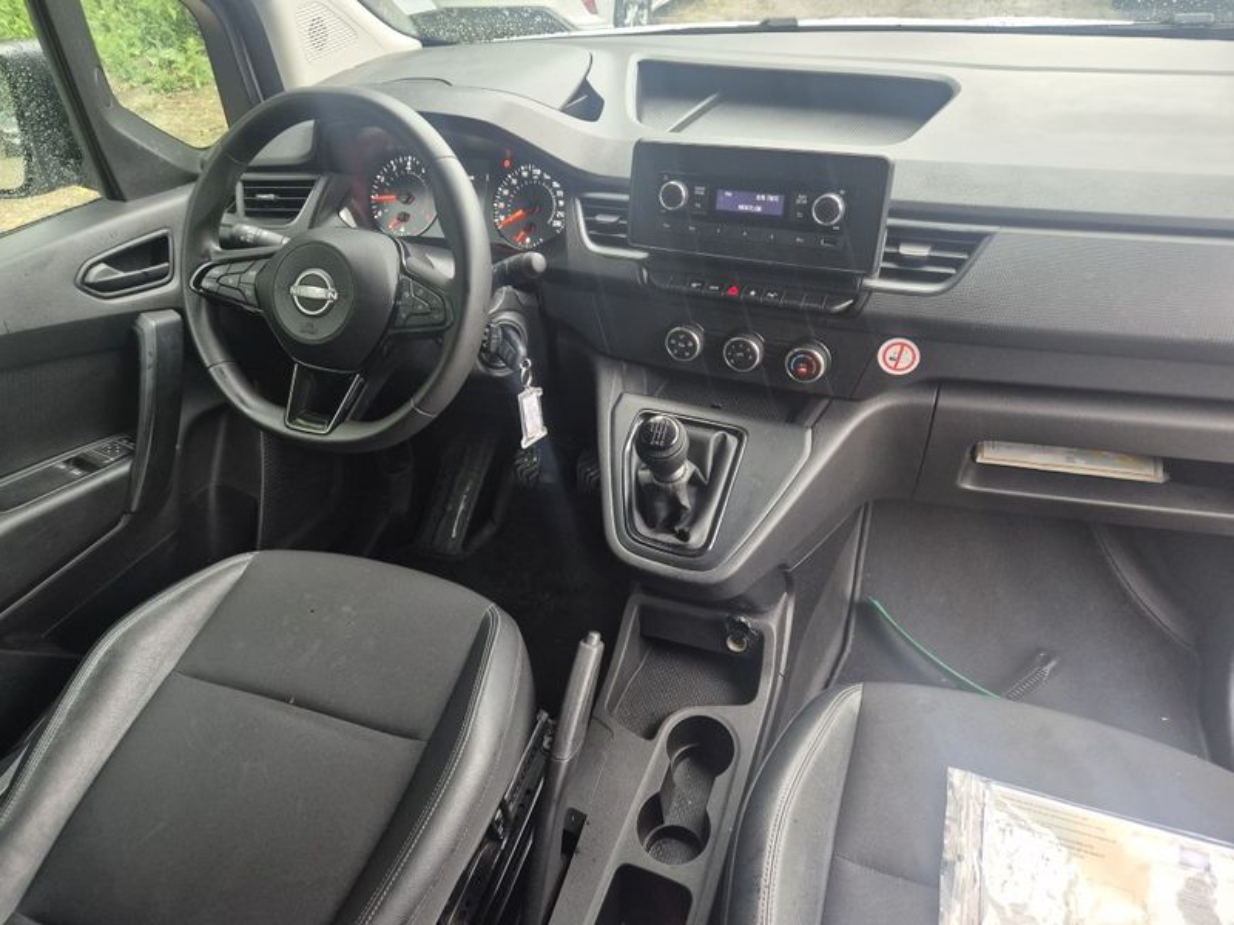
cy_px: 462
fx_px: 820
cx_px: 617
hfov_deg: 73.9
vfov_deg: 58.9
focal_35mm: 23
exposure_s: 1/100
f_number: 1.8
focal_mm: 5.4
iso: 500
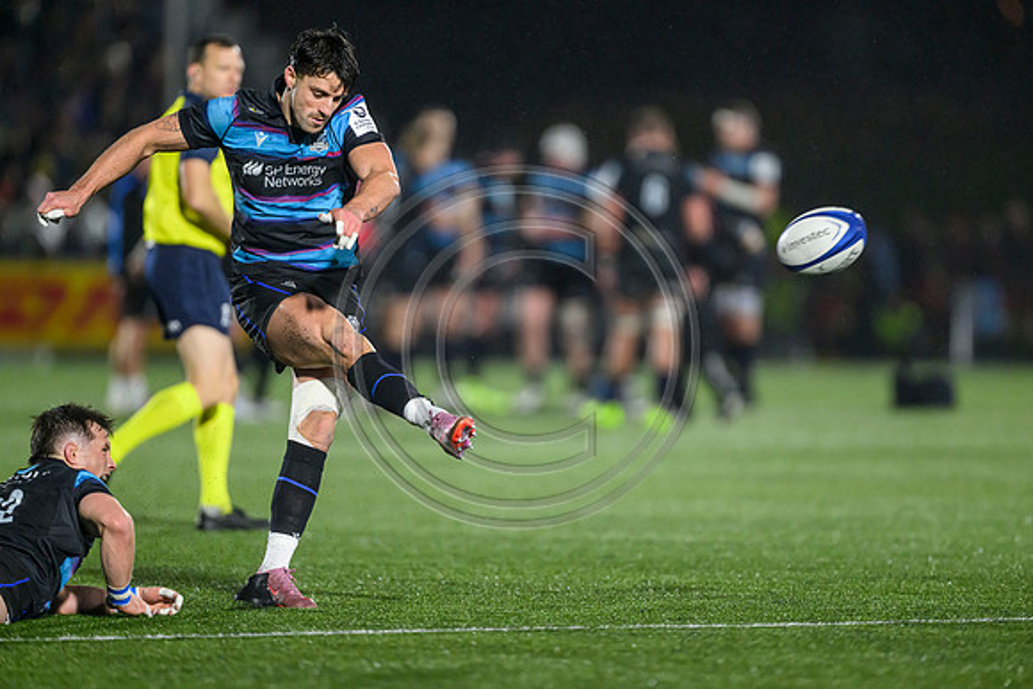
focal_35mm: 400
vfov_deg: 3.4
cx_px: 516
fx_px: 11480
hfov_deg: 5.2
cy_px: 344
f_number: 3.2
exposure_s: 1/2500
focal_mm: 400
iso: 5000
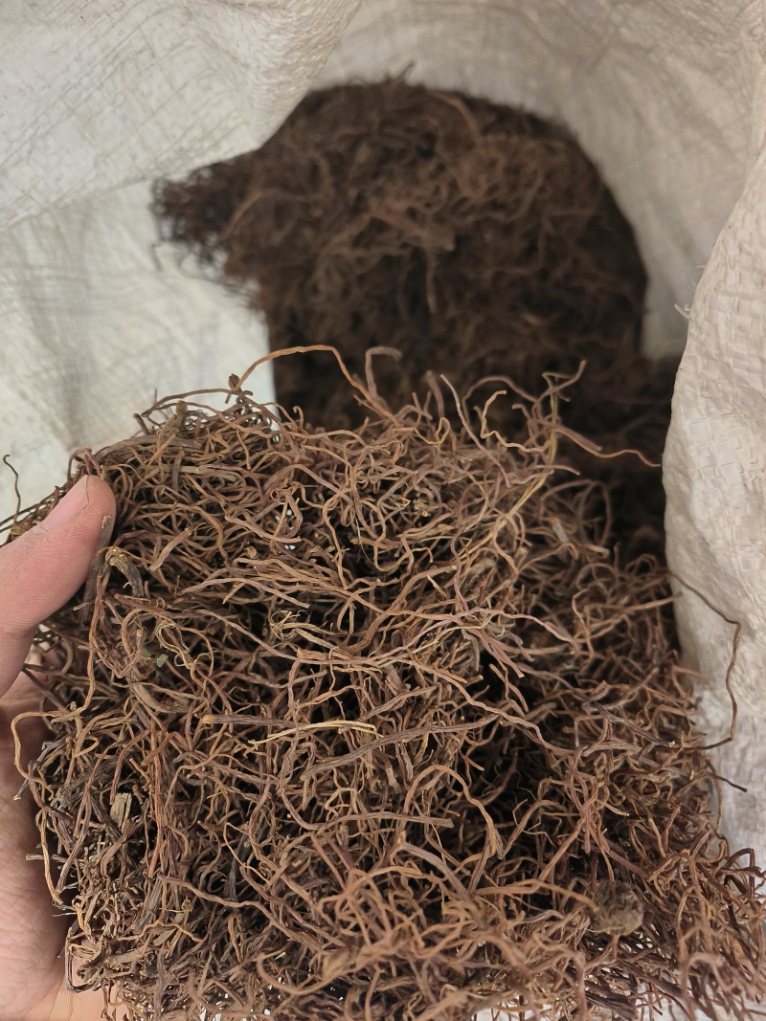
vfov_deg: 71.6
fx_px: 708
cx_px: 383
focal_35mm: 24
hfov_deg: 56.8
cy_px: 510
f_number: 1.8
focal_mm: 5.42
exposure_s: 1/25
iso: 2270
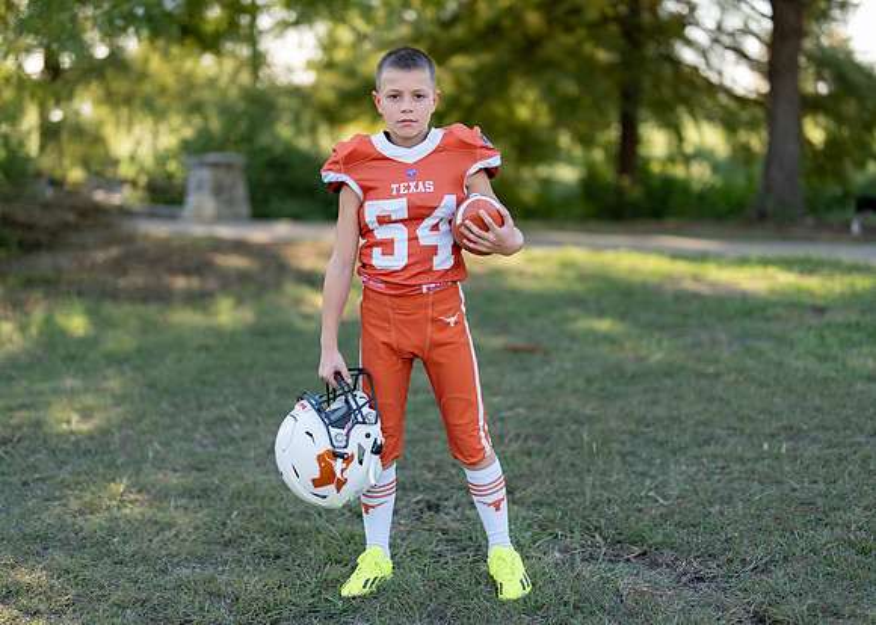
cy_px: 298
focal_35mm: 57
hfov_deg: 34.4
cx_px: 458
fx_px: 1413
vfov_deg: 25.0
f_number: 1.2
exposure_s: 1/1250
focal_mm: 50
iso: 100
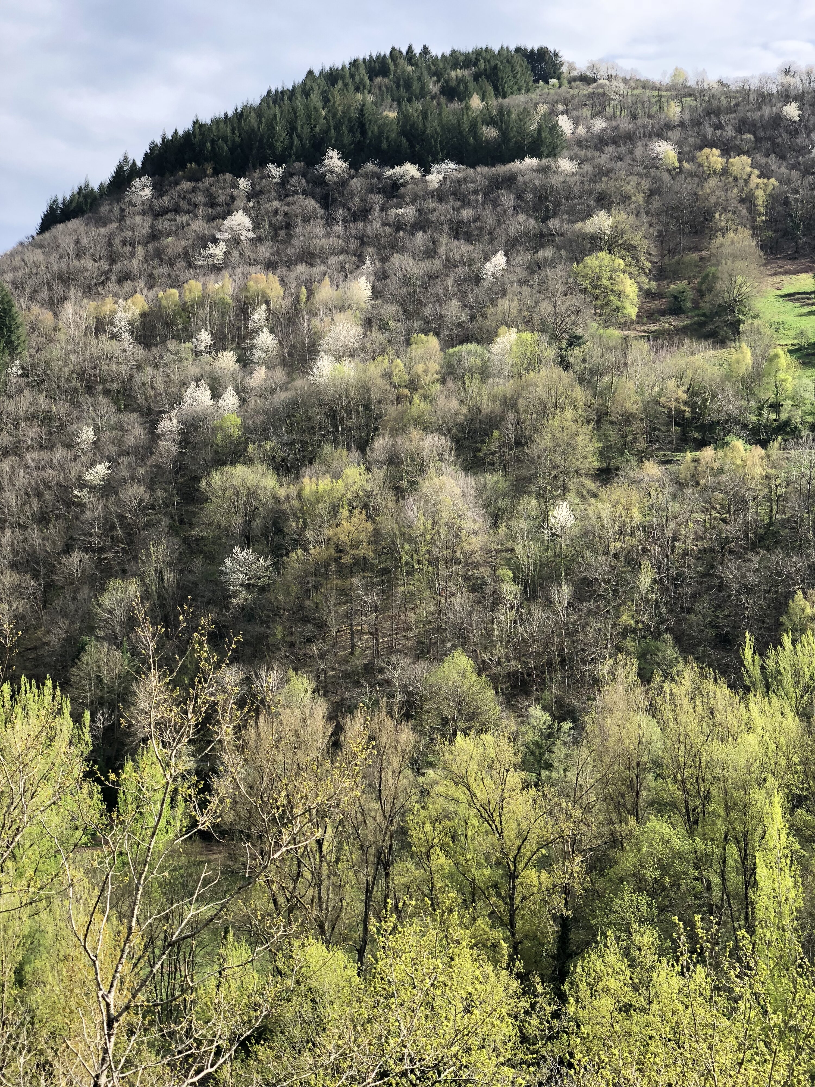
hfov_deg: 28.0
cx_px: 408
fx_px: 1632
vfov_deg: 36.8
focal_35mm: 52
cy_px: 544
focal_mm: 6
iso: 16
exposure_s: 1/378
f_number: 2.4
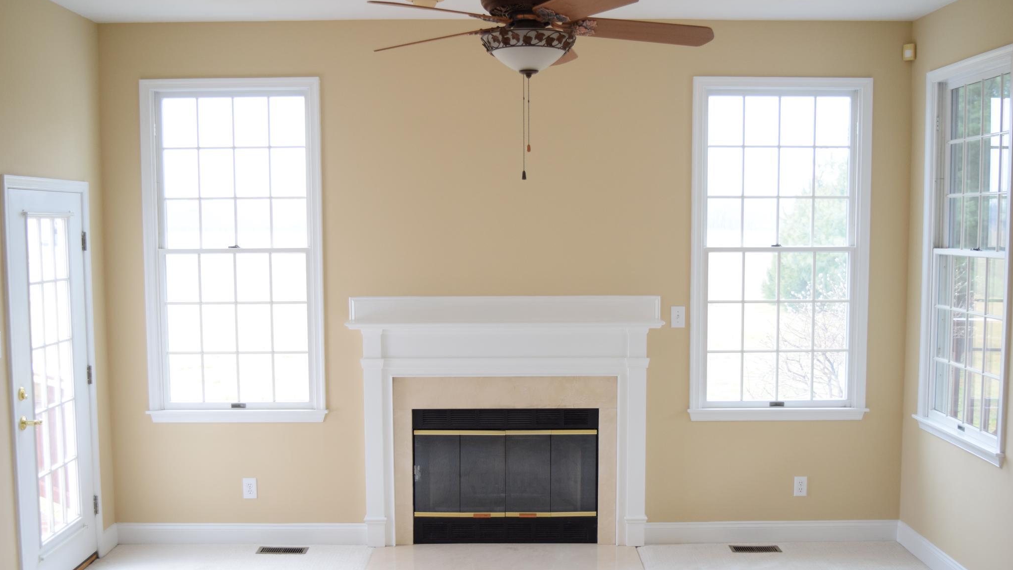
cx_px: 508
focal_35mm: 40
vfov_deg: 30.0
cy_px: 336
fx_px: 1062
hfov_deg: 51.0
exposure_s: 1/60
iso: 640
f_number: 4
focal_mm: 25
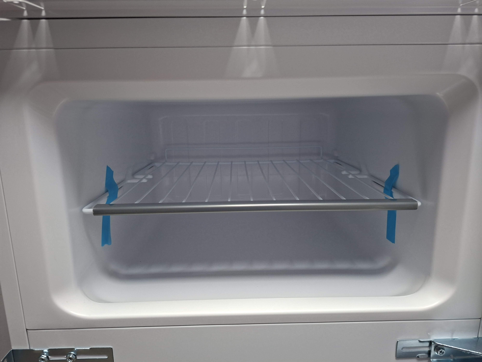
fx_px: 320
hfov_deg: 73.9
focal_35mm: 23
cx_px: 241
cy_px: 181
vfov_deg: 58.9
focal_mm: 5.54
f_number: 1.8
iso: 320
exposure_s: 1/40
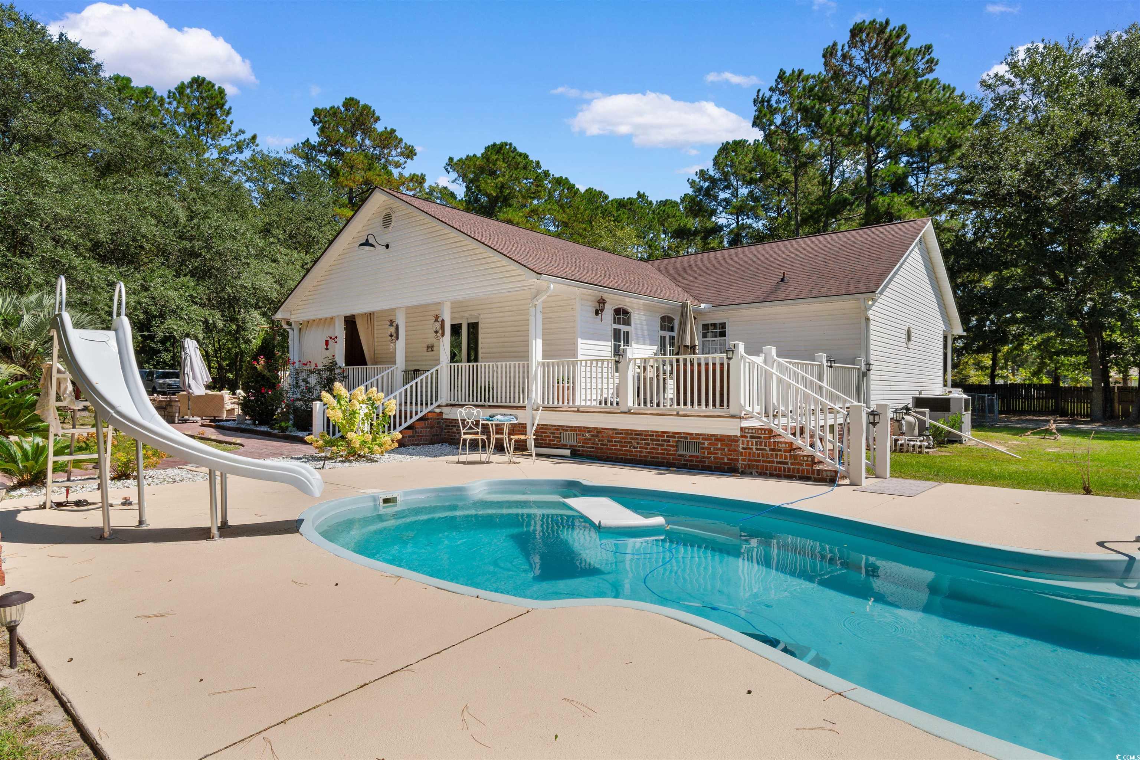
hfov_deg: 86.9
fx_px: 602
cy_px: 380
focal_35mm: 19
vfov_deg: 64.6
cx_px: 570
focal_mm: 13
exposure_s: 1/320
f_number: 9
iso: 100
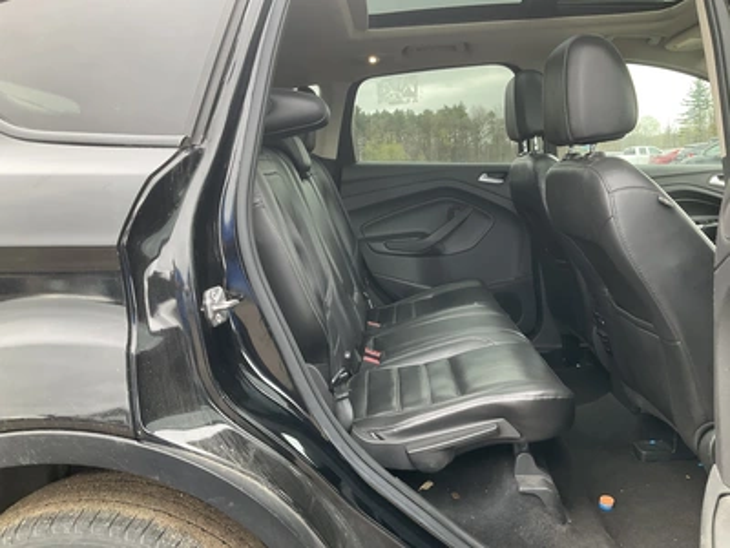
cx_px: 365
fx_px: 612
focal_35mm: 29
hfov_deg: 61.7
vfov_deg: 48.2
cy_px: 274
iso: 50
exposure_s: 1/122
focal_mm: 3
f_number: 1.8
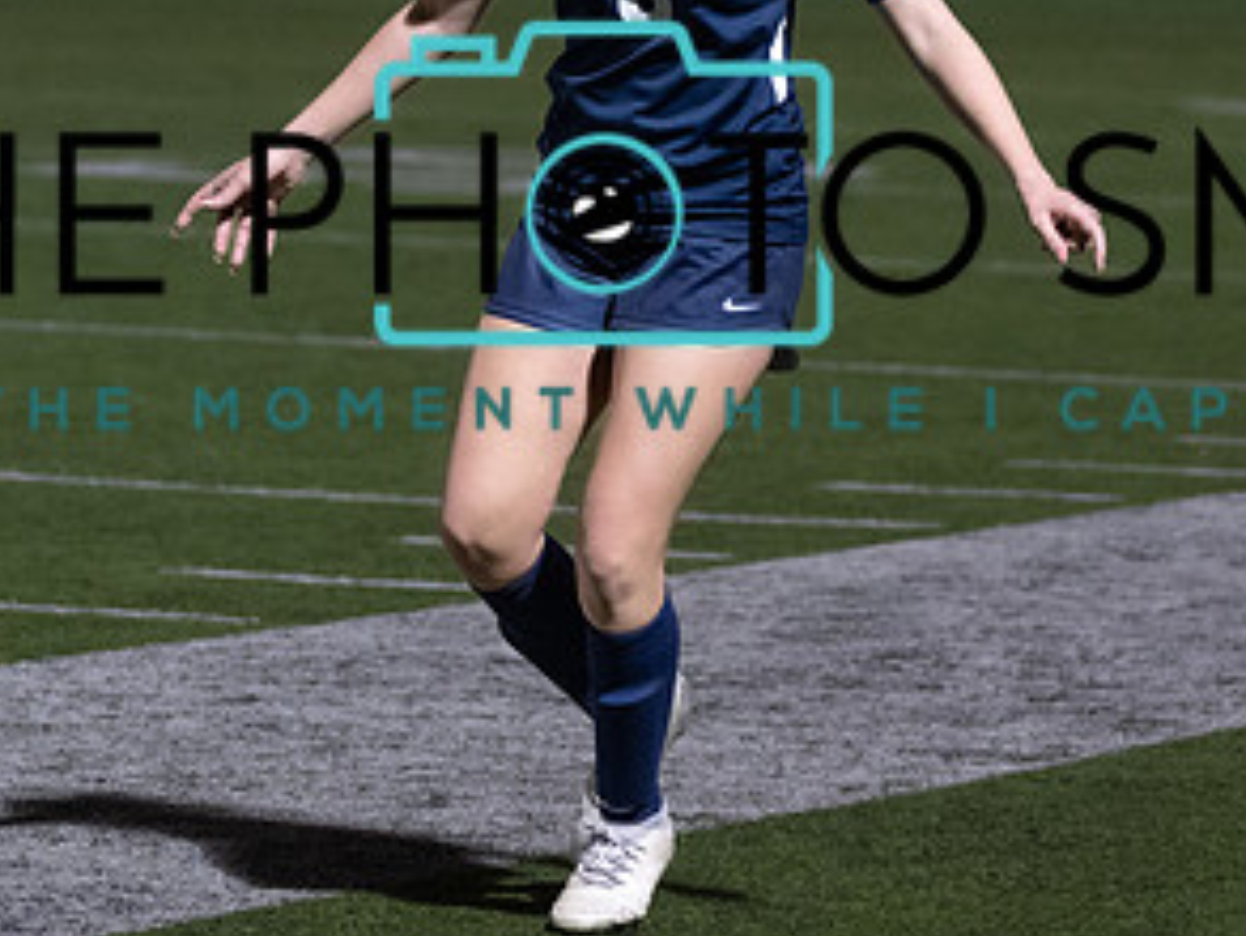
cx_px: 512
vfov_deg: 4.6
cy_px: 26
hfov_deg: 6.1
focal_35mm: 323
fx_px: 11631
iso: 5000
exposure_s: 1/1000
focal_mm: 91
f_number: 2.8
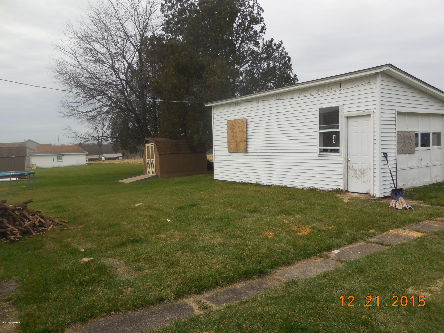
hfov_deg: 67.3
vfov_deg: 53.1
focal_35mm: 26
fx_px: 333
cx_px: 222
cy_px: 166
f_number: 3.5
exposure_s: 1/400
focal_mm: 4.6
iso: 125
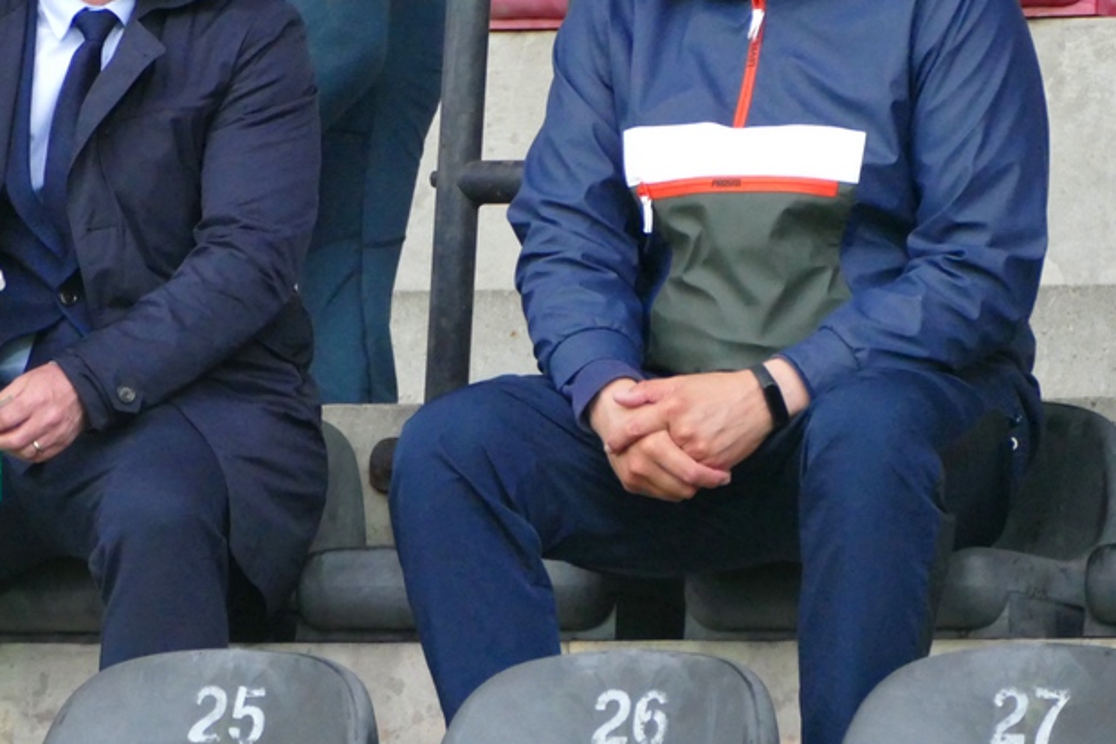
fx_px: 21642
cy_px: 105
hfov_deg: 3.0
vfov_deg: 2.0
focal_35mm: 698
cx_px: 451
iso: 1600
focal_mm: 137.03
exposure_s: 1/160
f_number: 4
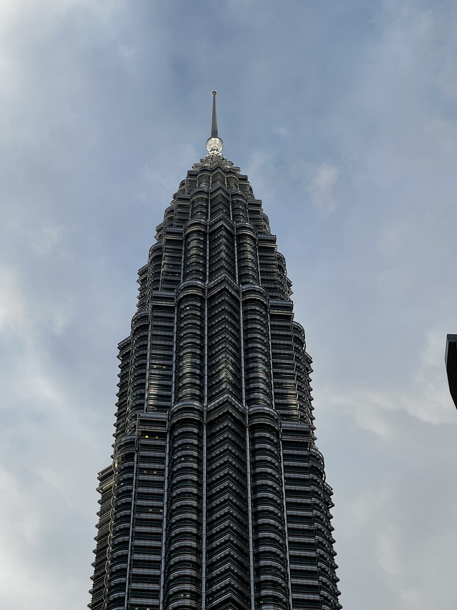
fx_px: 1355
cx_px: 228
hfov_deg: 19.1
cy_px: 305
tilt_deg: +52.6
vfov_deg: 25.3
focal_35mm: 77
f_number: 2.8
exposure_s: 1/100
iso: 64
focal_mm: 9
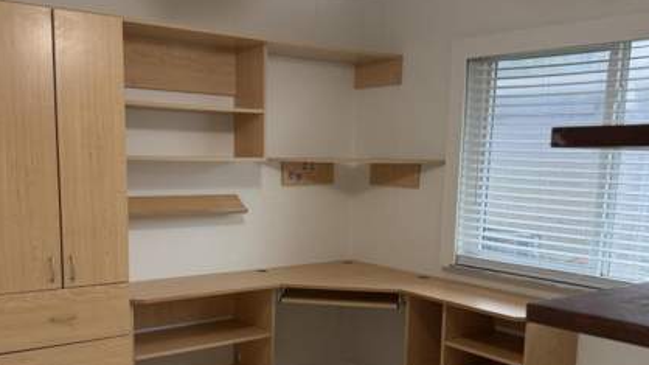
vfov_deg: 29.3
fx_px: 688
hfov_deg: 50.4
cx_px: 290
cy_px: 264
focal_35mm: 40
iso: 125
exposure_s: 1/60
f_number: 1.78
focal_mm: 6.76
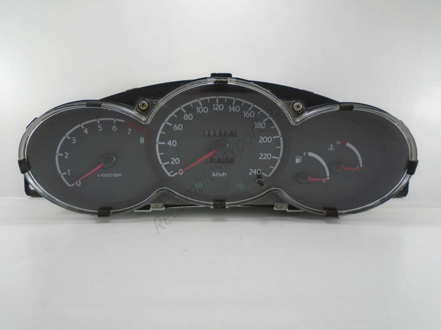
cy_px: 165
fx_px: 331
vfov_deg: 53.0
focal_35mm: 26
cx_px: 220
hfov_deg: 67.3
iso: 100
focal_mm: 4.6
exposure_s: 1/100
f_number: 3.2
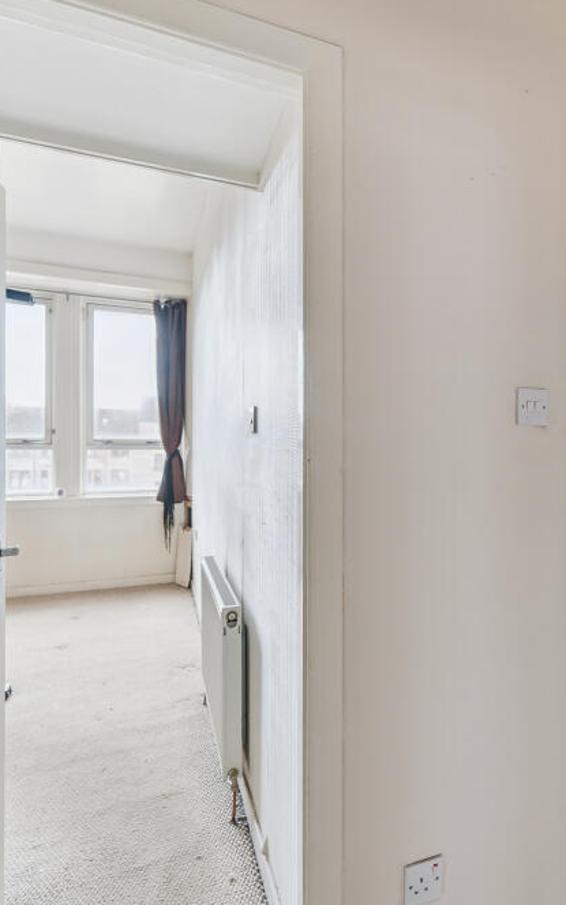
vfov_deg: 79.6
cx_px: 451
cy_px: 446
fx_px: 543
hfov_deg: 51.7
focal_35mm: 22
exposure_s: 1/25
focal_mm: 14
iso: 320
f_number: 4
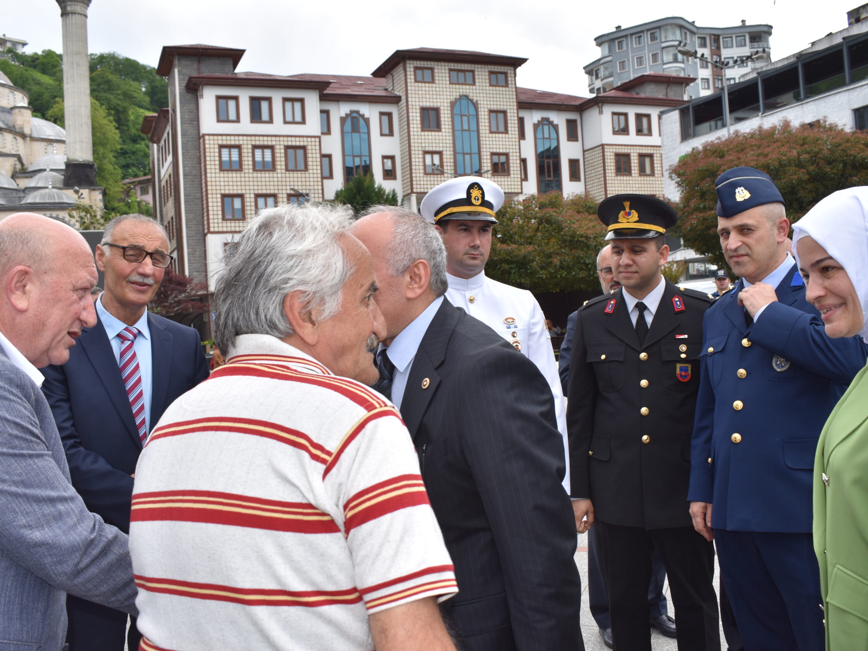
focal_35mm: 35
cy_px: 329
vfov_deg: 41.2
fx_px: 866
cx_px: 434
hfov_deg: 53.2
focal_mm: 21
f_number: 7.1
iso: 100
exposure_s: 1/200
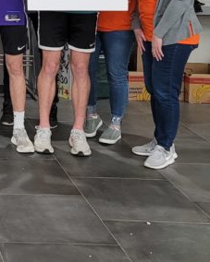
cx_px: -129
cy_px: -26
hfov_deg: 15.7
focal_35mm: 88
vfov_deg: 20.7
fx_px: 684
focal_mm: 7
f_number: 1.8
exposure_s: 1/120
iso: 320
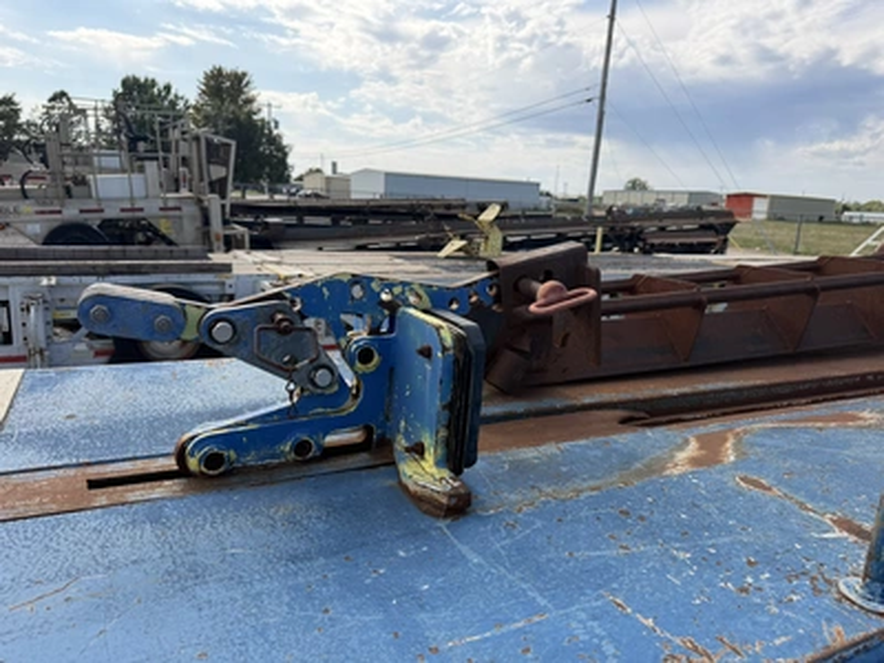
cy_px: 332
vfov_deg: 56.8
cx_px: 442
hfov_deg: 71.6
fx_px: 613
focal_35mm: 24
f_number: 1.78
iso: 100
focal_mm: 6.76
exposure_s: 1/3759
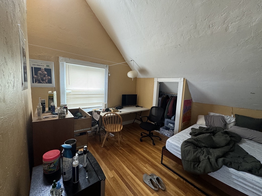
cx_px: 131
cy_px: 98
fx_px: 106
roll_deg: -2.1
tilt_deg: -6.1
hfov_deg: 102.1
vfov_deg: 85.7
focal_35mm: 14
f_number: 2.2
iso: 200
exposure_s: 1/99
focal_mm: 2.22
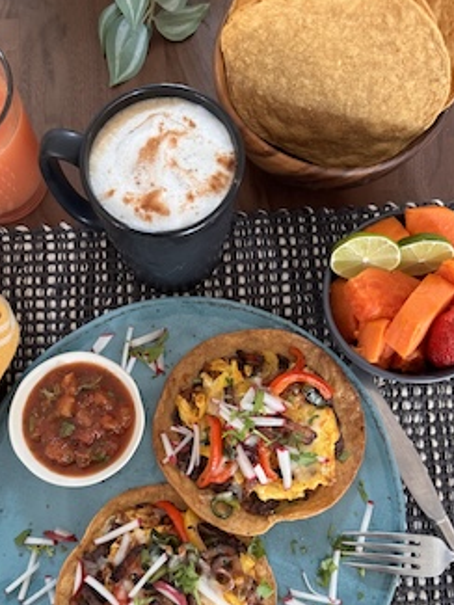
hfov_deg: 44.1
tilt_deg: -79.9
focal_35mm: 32
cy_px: 368
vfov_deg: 56.3
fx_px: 559
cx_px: 198
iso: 320
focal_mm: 6.76
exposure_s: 1/60
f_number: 1.78
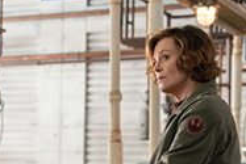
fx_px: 862
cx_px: 39
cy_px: 131
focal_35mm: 126
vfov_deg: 10.9
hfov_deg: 16.1
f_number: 4
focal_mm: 59
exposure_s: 1/125
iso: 3200
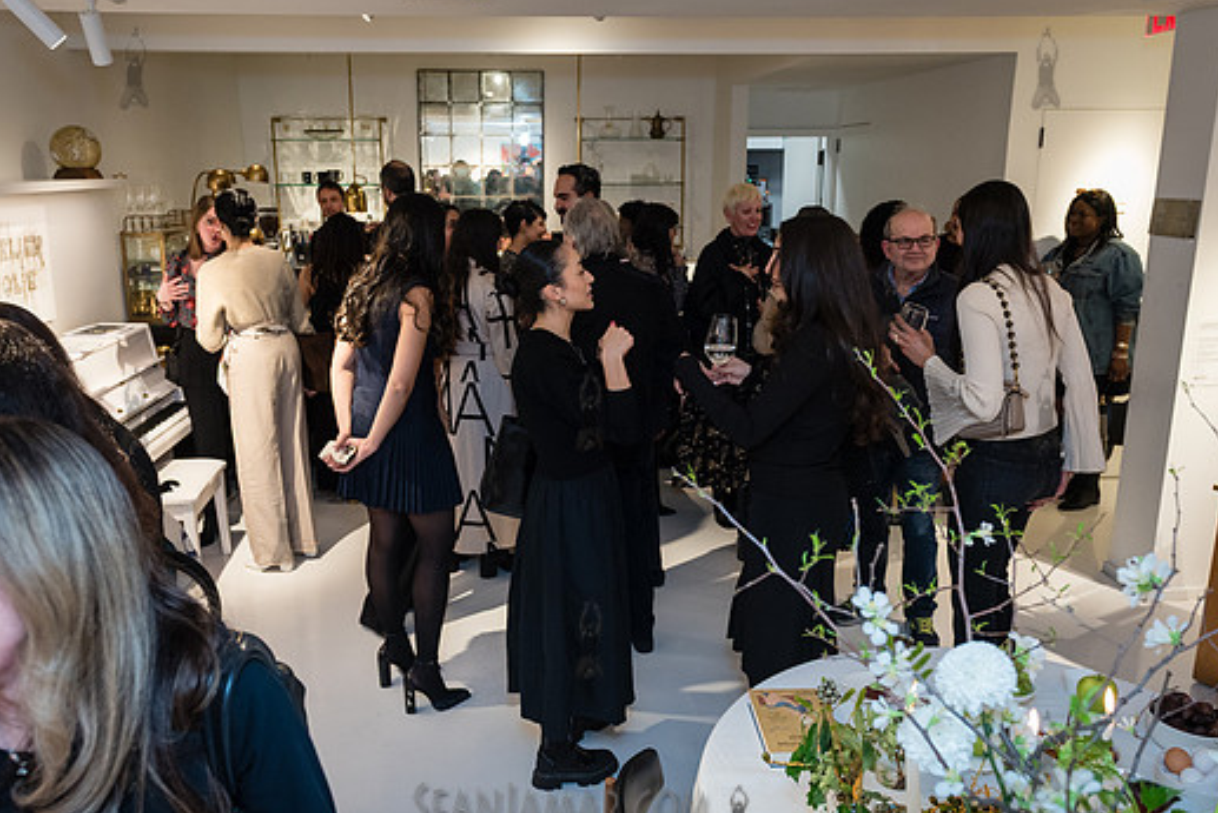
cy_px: 409
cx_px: 589
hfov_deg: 63.6
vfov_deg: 45.0
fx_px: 981
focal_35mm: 29
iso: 1600
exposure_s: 1/160
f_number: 4
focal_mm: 24
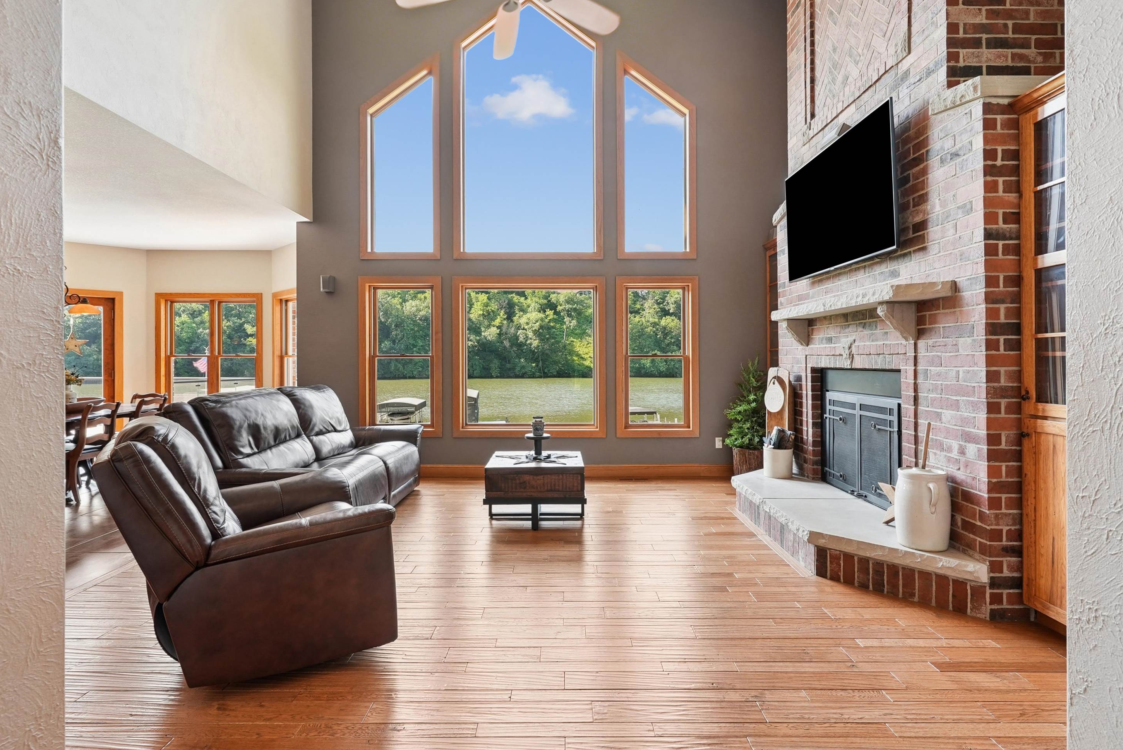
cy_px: 384
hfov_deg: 90.0
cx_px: 562
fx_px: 562
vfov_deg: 67.4
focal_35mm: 18
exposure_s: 1/50
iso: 400
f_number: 9
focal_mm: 17
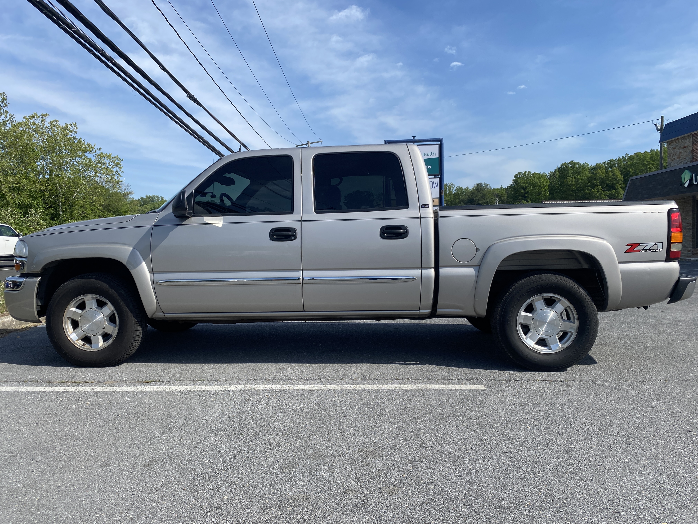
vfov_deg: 53.1
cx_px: 349
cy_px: 262
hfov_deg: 67.3
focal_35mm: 26
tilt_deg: -2.0
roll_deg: +0.2
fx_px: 524
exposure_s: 1/3040
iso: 32
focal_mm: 4.25
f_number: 1.8
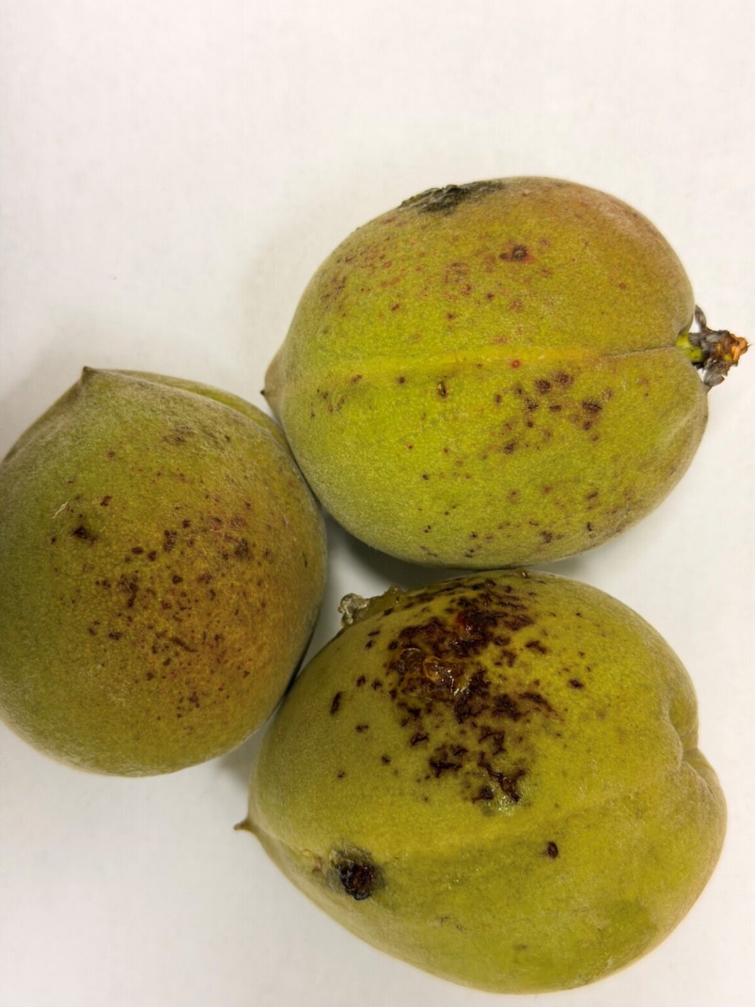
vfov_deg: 39.7
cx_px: 378
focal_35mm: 48
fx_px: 1396
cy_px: 504
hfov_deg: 30.3
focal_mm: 6.76
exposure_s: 1/40
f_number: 1.78
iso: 250
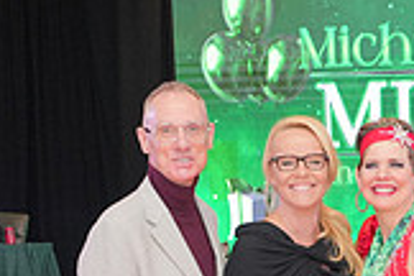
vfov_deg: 12.7
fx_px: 1196
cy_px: 369
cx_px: 373
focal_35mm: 104
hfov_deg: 19.3
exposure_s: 1/200
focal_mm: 29
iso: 2000
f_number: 4
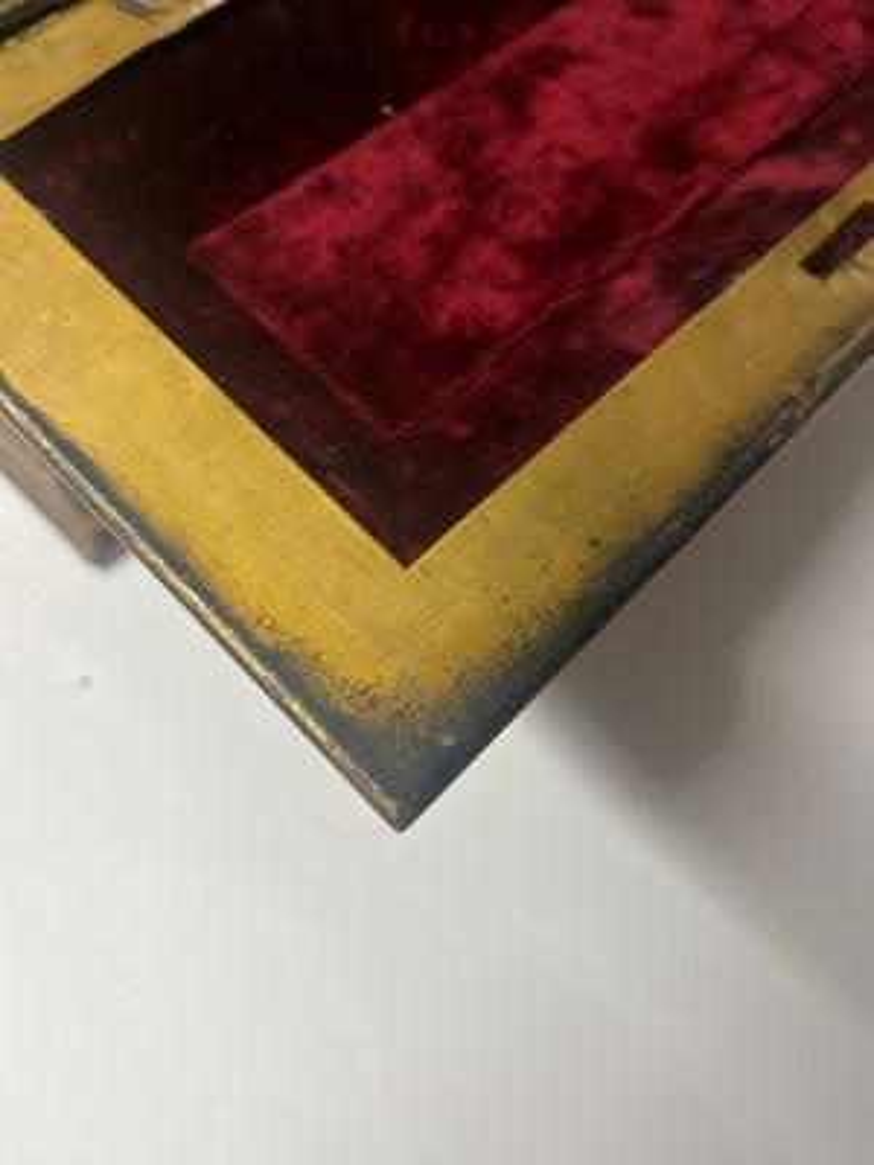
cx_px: 437
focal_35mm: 26
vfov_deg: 67.3
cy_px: 582
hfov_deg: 53.1
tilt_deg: -58.7
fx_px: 875
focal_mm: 5.1
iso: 40
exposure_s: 1/100
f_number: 1.6
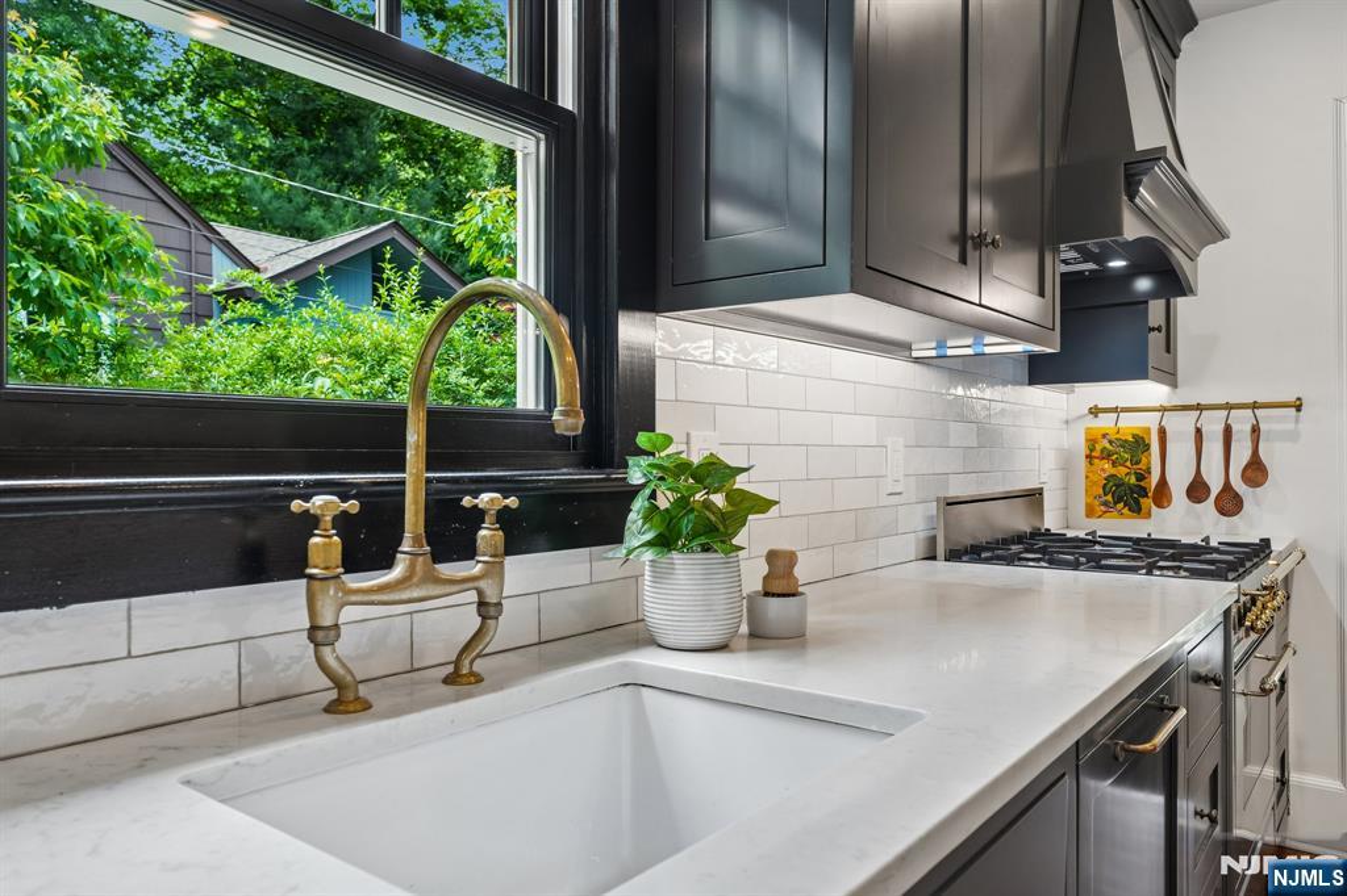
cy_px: 448
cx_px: 674
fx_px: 898
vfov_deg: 53.1
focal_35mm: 24
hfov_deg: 73.8
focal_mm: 24
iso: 100
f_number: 7.1
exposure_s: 1/10
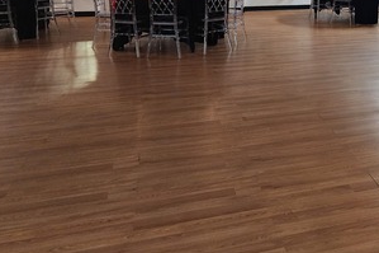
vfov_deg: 26.6
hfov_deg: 38.1
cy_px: 3
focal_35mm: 48
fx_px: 505
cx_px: 349
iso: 640
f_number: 1.8
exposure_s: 1/120
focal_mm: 6.4
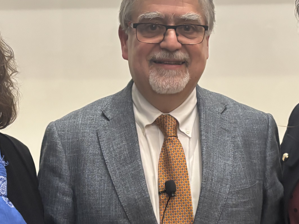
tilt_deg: -12.9
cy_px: 190
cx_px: 145
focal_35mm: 70
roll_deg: +1.0
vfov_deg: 20.7
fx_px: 605
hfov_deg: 27.8
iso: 500
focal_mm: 5.96
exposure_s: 1/57
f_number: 1.6
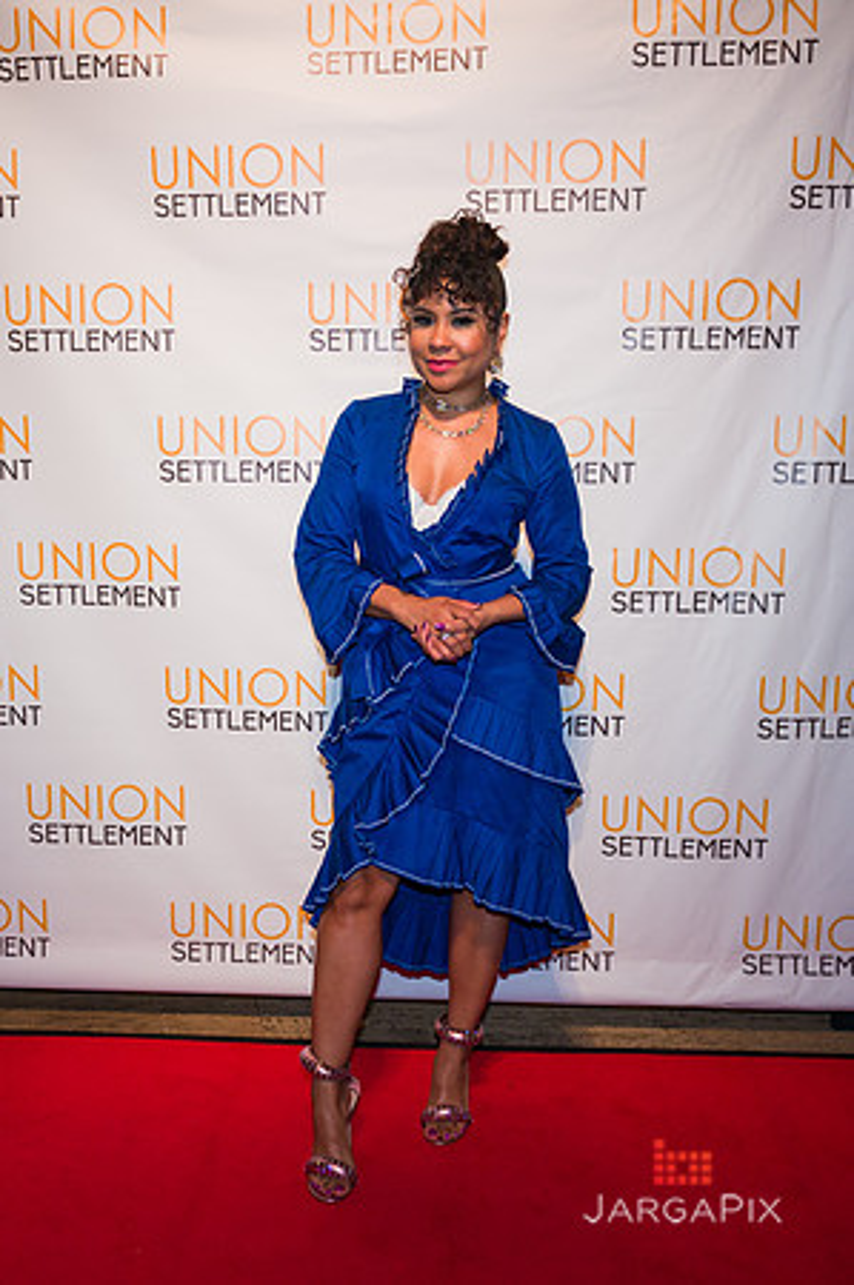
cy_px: 650
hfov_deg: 34.7
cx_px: 332
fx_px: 1360
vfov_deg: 50.6
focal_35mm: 38
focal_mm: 24
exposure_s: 1/200
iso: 640
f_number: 3.2
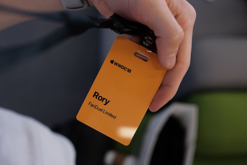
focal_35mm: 35
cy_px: 82
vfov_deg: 37.8
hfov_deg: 54.4
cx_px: 124
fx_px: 240
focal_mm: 23
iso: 800
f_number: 2.8
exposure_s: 1/200
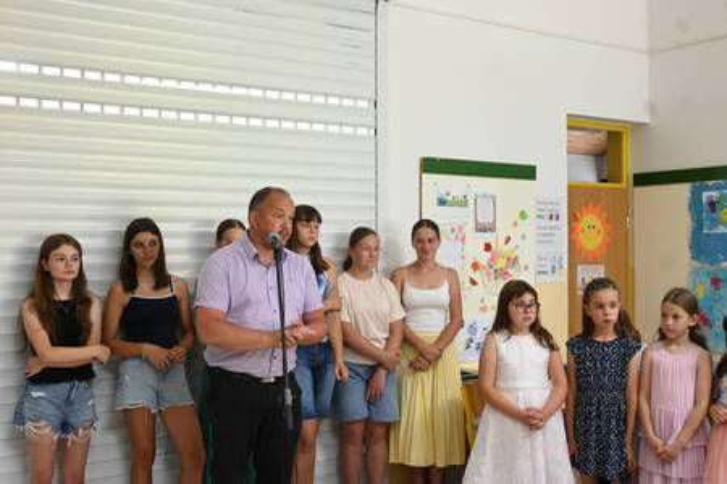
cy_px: 242
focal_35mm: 42
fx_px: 848
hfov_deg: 46.4
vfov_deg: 31.9
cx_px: 364
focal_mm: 28
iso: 3200
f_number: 4.5
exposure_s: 1/125
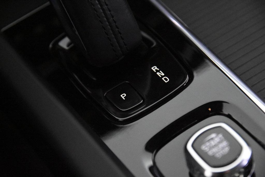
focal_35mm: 105
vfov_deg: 13.0
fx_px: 773
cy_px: 88
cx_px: 132
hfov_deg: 19.5
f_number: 4
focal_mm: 70
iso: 11400
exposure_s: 1/125
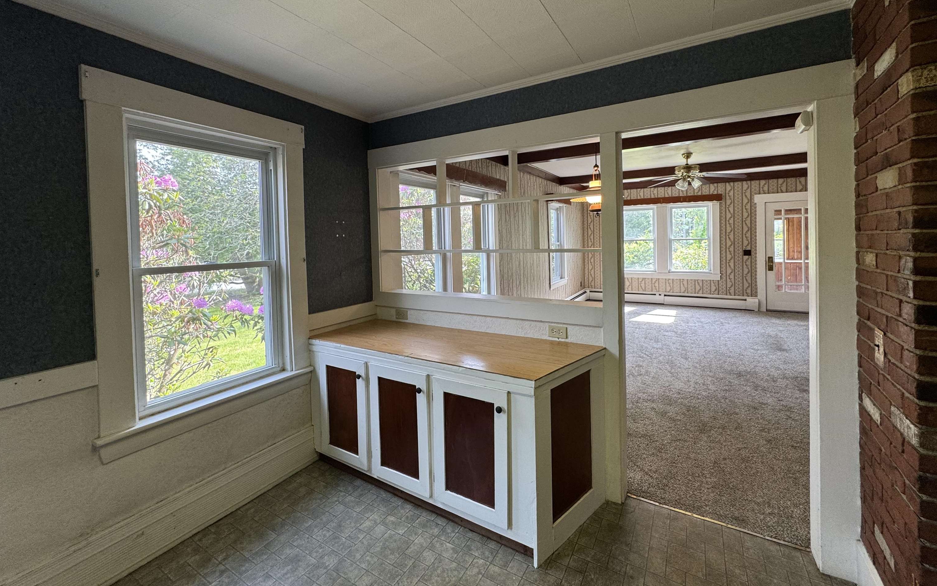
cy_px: 246
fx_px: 383
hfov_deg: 101.5
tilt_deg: -0.9
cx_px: 471
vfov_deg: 74.3
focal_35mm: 15
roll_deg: +1.6
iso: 125
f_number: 2.2
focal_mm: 2.22
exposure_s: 1/120
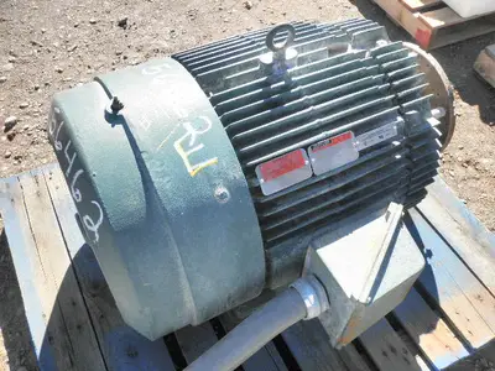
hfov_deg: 52.6
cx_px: 248
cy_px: 186
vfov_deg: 40.7
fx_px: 500
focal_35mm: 35
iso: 64
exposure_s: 1/400
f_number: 3.2
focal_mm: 6.1
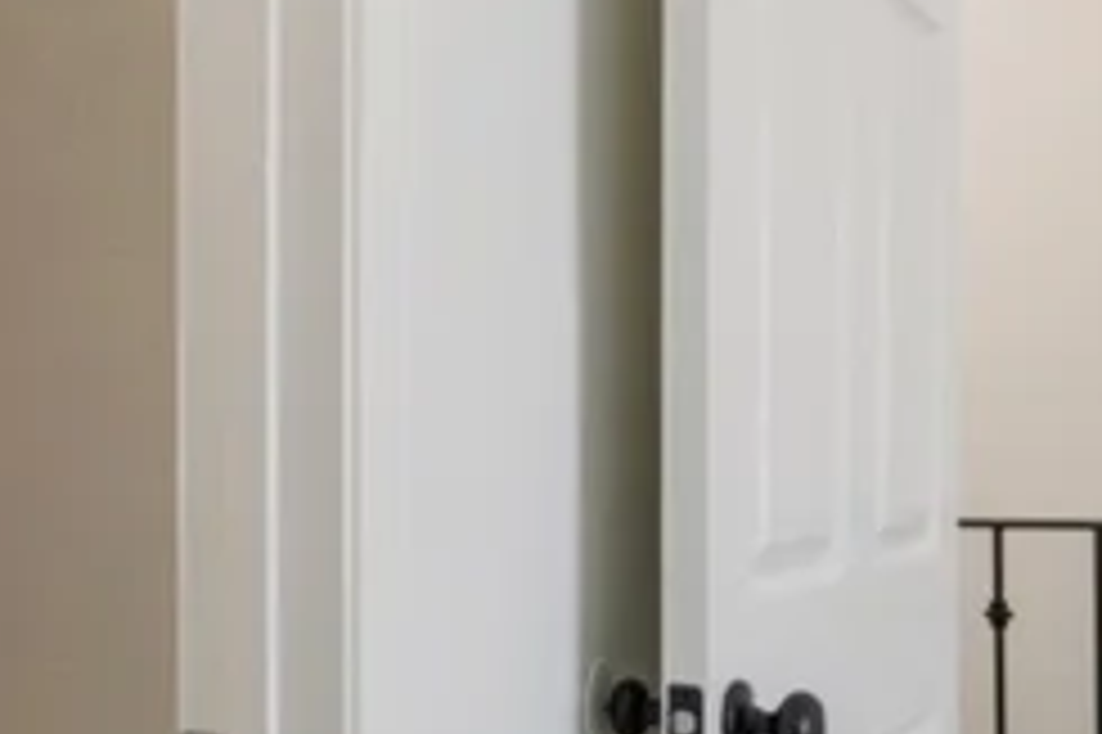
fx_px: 1468
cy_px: 441
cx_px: 0
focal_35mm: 48
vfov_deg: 28.0
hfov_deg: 36.9
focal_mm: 14
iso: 400
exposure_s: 1/8
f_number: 11
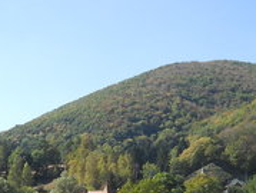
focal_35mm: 80
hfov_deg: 24.3
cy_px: 151
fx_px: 593
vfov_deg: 18.4
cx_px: 99
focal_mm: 6.72
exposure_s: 1/200
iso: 80
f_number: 5.5
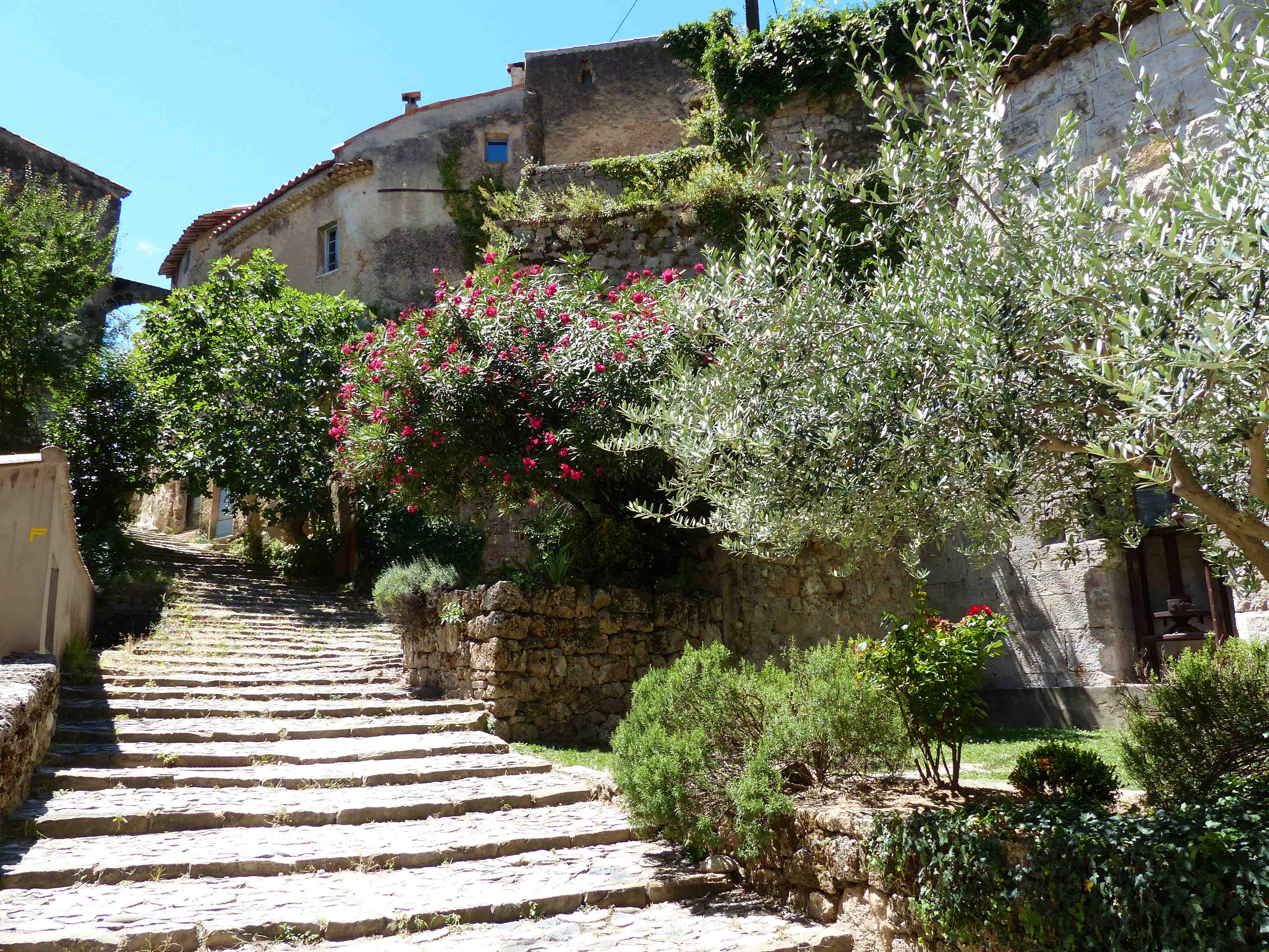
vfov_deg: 53.1
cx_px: 634
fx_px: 953
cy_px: 476
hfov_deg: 67.3
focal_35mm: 26
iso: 100
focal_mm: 4.5
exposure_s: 1/320
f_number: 4
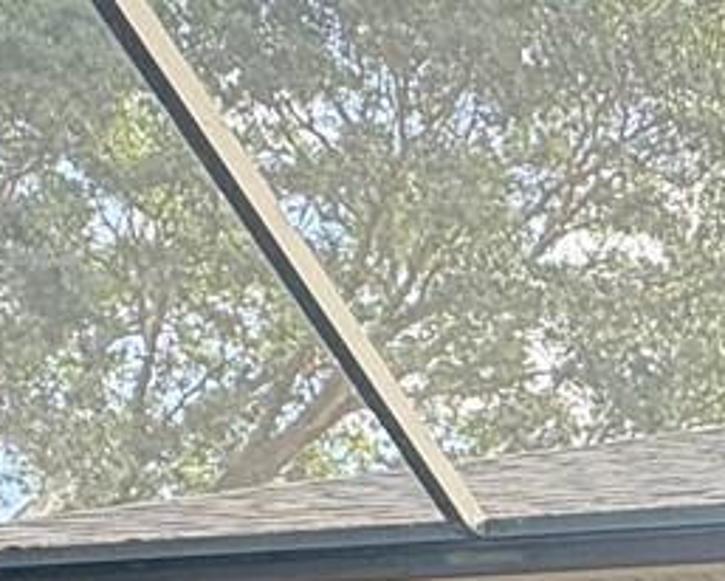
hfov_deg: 19.2
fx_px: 1825
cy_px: 970
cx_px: 1131
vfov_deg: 16.0
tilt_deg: +5.4
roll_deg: -0.5
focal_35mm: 85
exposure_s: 1/136
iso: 100
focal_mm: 2.22
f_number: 2.2
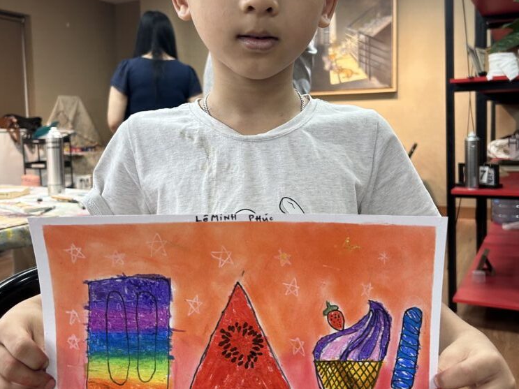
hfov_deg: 52.6
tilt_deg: -2.6
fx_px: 525
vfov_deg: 40.5
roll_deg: +0.6
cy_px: 154
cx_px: 261
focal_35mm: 35
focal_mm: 5.7
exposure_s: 1/102
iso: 125
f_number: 1.5
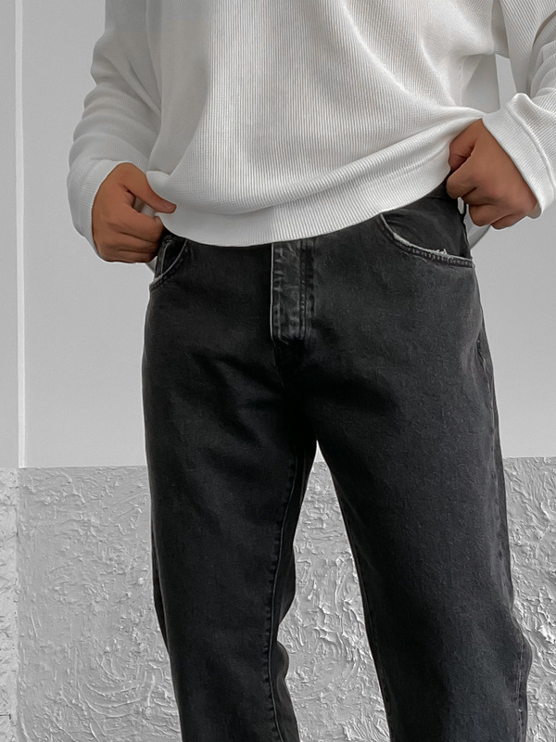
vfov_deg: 32.5
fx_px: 1242
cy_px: 574
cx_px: 308
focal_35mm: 58
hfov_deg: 25.2
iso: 64
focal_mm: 3
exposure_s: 1/100
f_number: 1.8
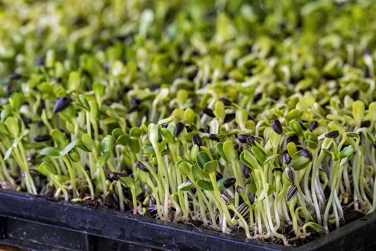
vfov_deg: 6.9
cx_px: 188
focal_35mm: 200
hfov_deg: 10.3
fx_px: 2089
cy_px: 126
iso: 1250
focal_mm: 200
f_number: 7.1
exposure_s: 1/200
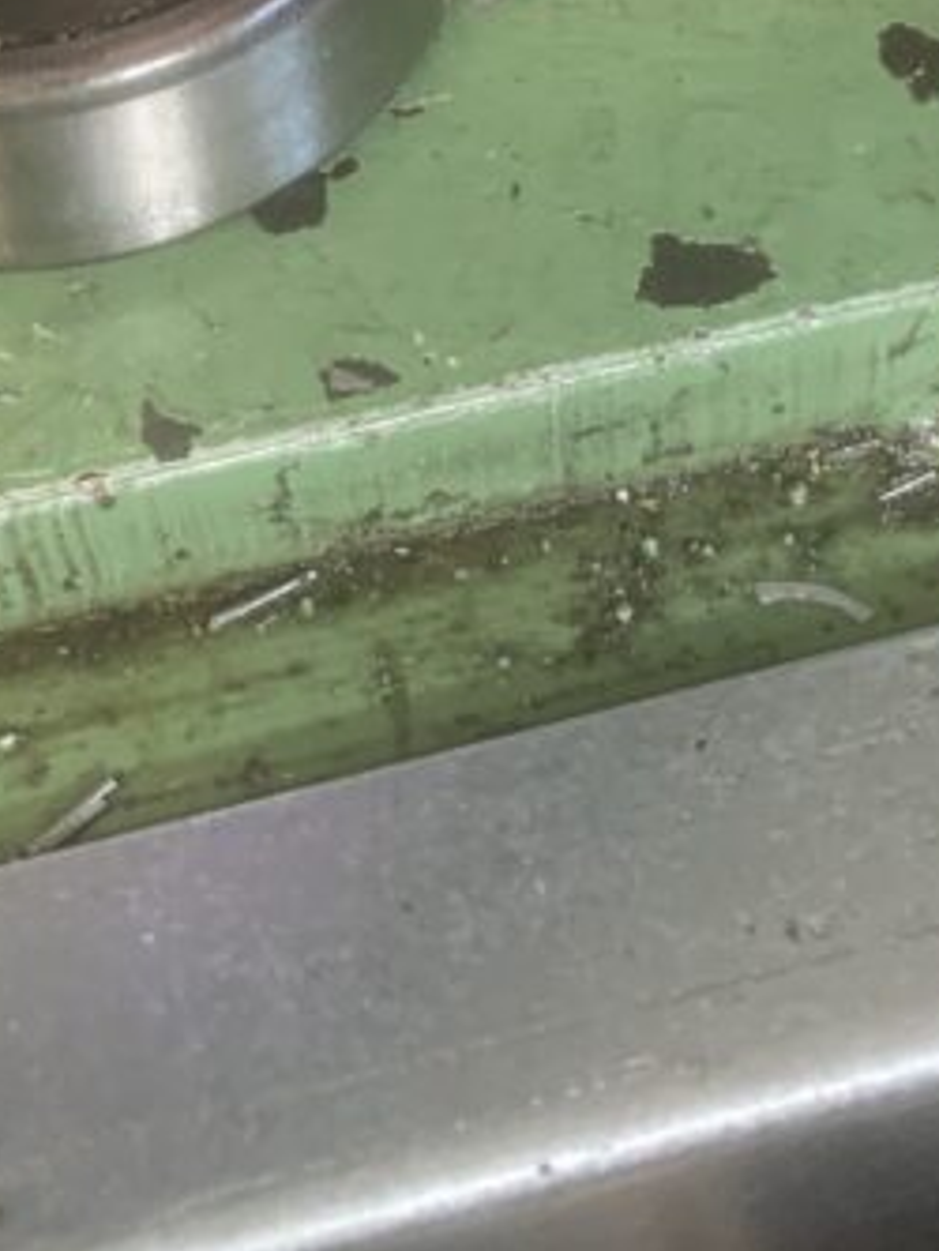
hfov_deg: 18.4
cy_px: -398
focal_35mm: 80
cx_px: 334
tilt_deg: -45.6
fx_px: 2892
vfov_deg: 21.9
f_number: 1.8
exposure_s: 1/50
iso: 125
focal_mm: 4.25
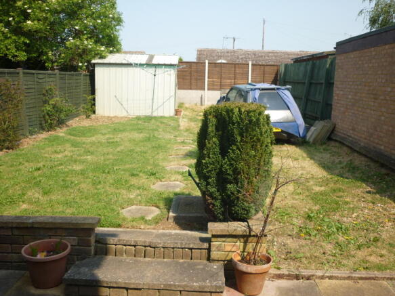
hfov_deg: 55.4
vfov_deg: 42.9
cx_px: 198
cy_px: 148
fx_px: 376
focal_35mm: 33
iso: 100
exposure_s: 1/125
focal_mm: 5.5
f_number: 8
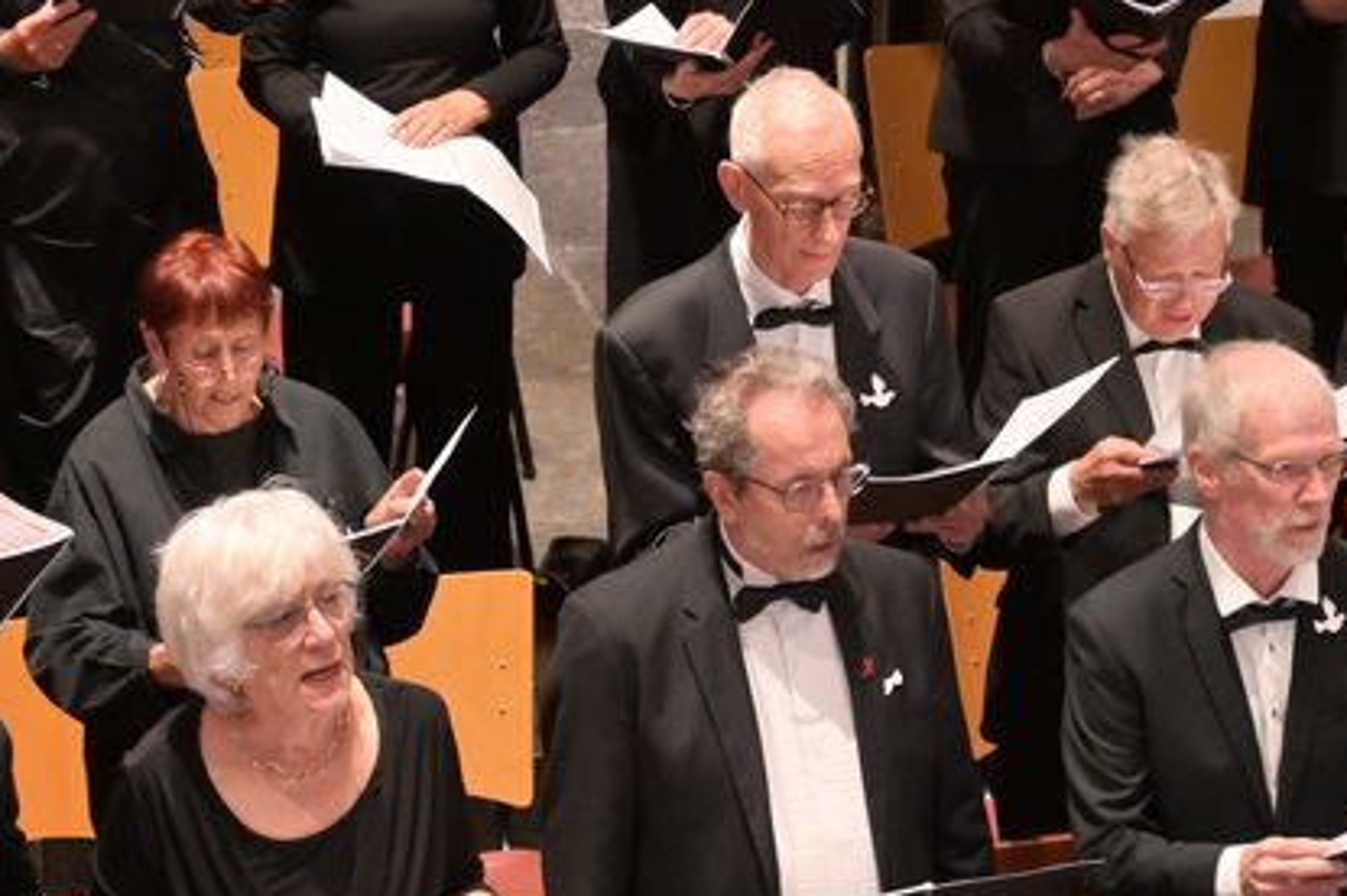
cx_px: 1136
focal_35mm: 148
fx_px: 5533
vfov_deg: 9.3
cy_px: 476
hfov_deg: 13.8
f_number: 4
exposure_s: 1/60
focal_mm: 60
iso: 2200
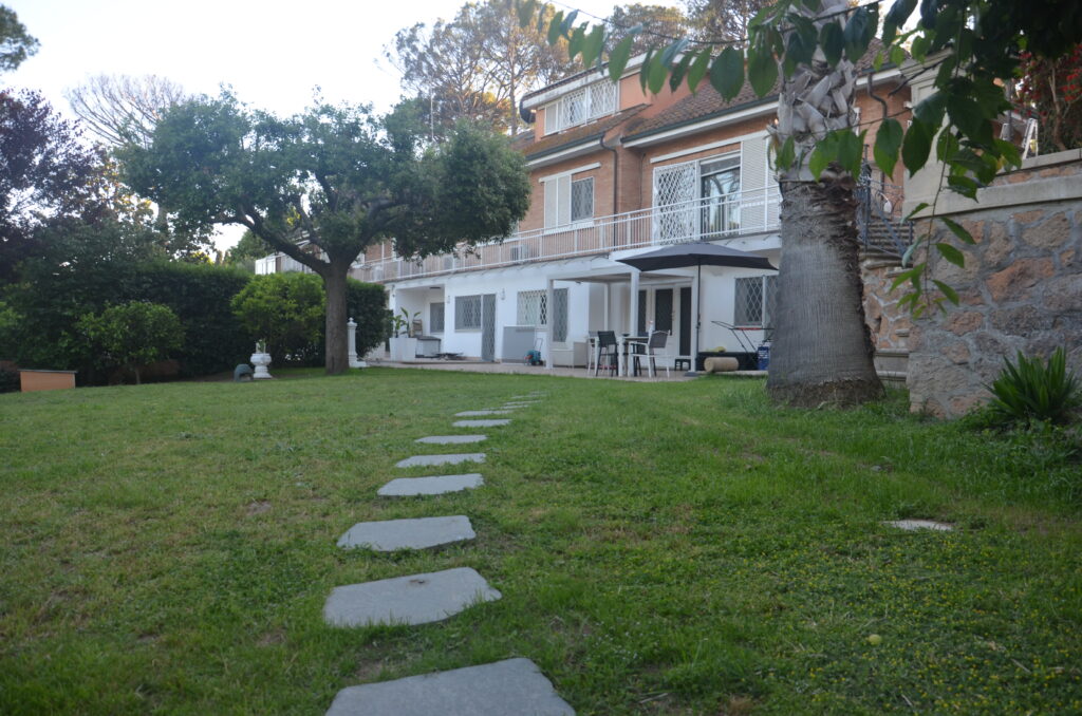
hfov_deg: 67.5
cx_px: 541
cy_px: 358
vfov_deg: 47.7
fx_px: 810
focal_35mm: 27
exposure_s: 1/125
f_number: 5.6
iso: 320
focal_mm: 18
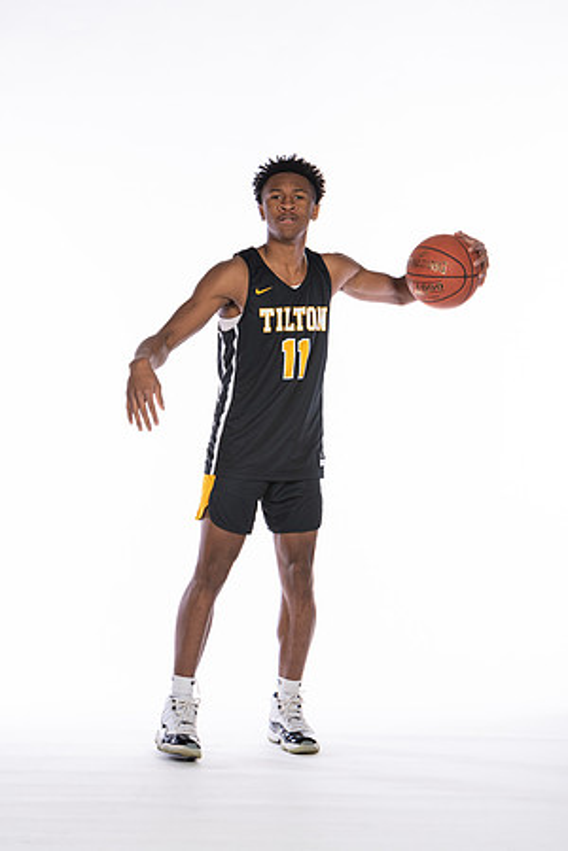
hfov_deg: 11.1
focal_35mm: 123
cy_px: 426
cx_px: 284
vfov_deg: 16.7
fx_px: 2911
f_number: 5.6
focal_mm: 82
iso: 100
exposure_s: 1/100
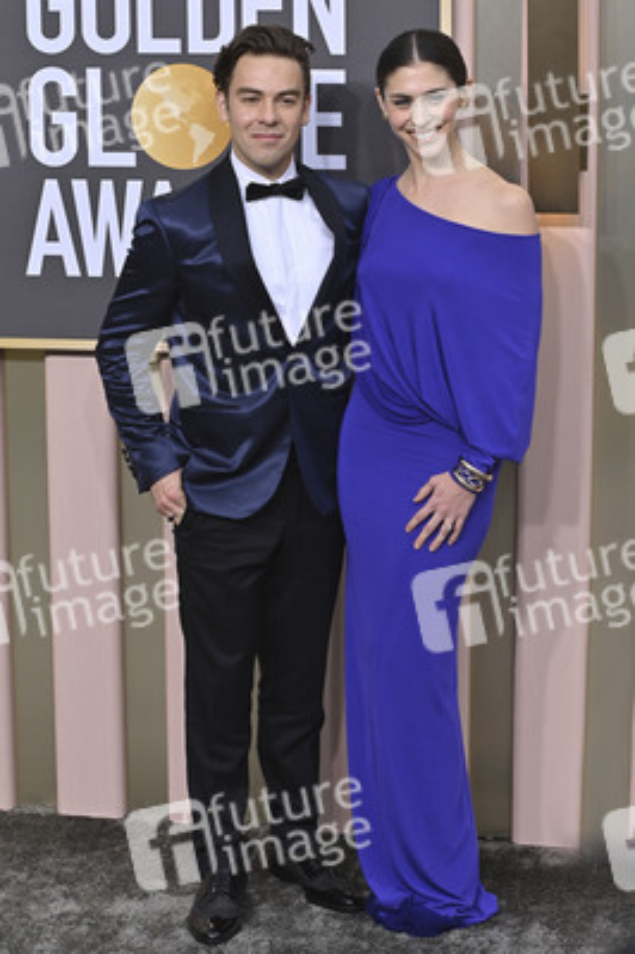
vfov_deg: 23.7
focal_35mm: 86
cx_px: 318
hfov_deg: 15.9
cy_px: 477
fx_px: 2279
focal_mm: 86
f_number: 8
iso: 800
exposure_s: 1/640
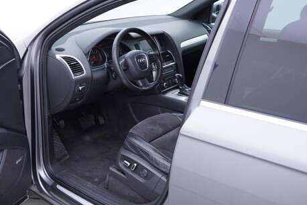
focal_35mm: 43
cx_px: 131
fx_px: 367
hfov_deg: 45.3
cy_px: 96
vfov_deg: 31.2
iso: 160
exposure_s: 1/40
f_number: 2.8
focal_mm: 24
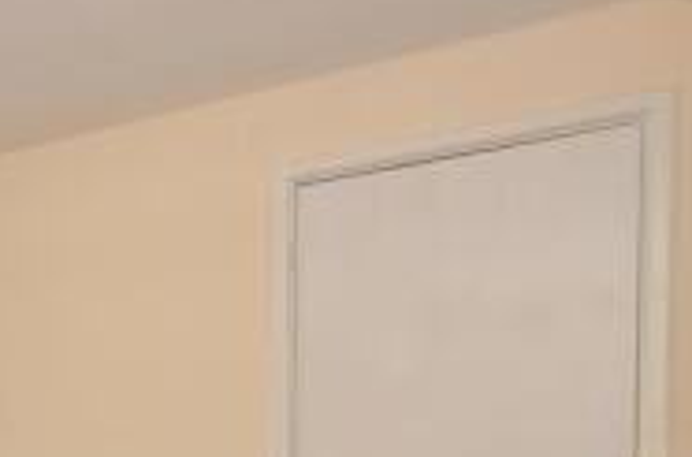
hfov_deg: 32.2
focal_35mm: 53
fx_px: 1016
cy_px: 483
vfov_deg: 24.0
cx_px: -104
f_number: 11
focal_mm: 10
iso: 640
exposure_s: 1/40
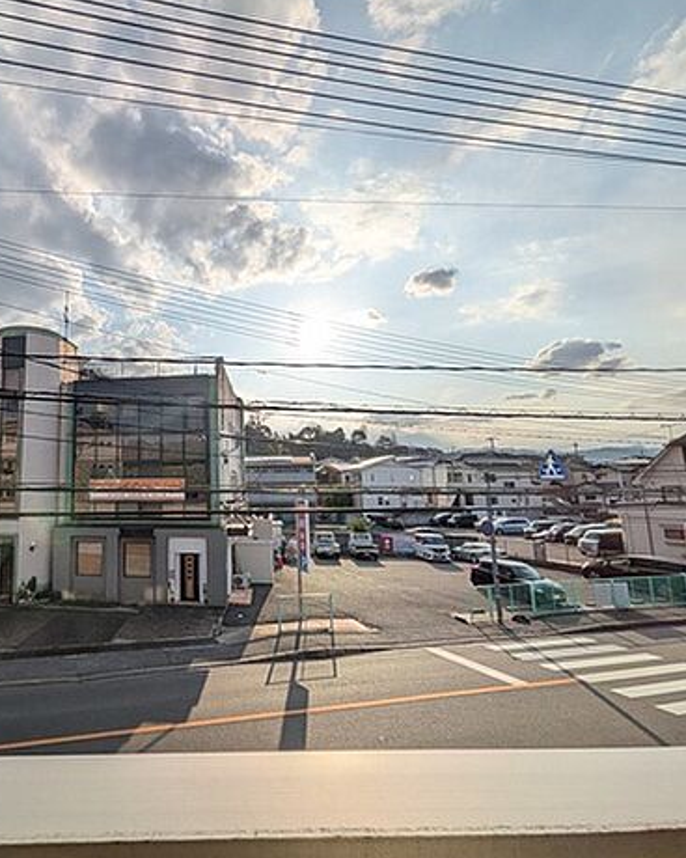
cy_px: 427
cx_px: 181
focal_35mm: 19
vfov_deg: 83.3
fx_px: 482
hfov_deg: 66.9
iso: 53
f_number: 2.2
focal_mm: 1.85
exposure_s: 1/5348
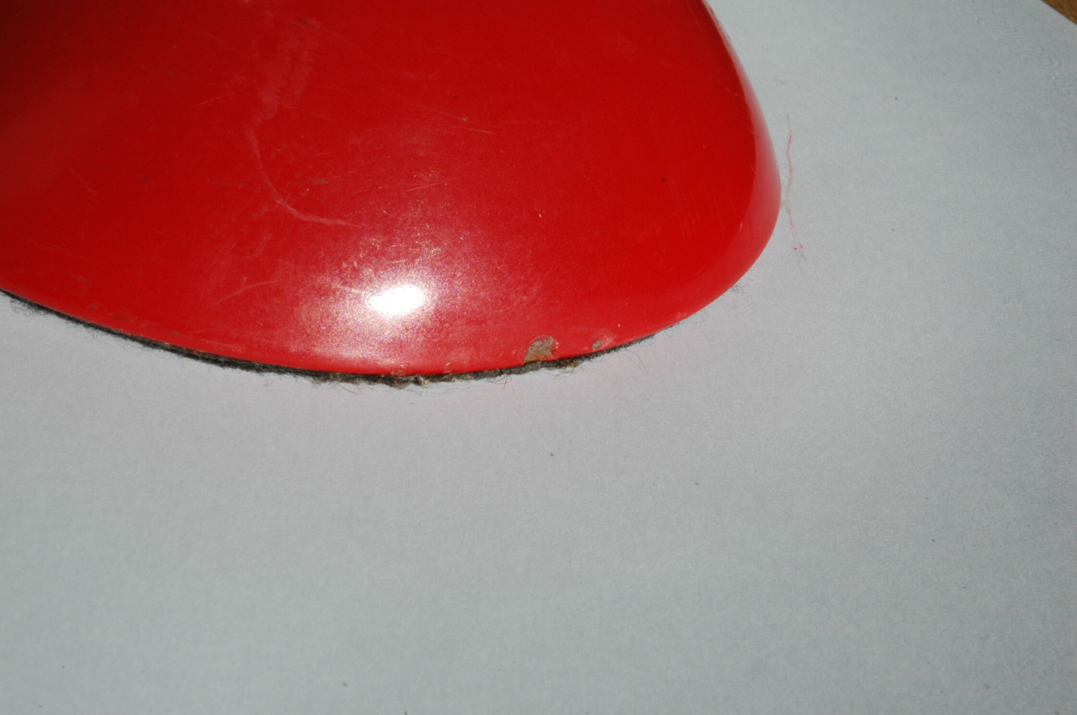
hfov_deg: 19.5
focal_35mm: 105
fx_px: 3138
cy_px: 358
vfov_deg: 13.0
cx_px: 538
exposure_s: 1/100
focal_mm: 70
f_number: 29
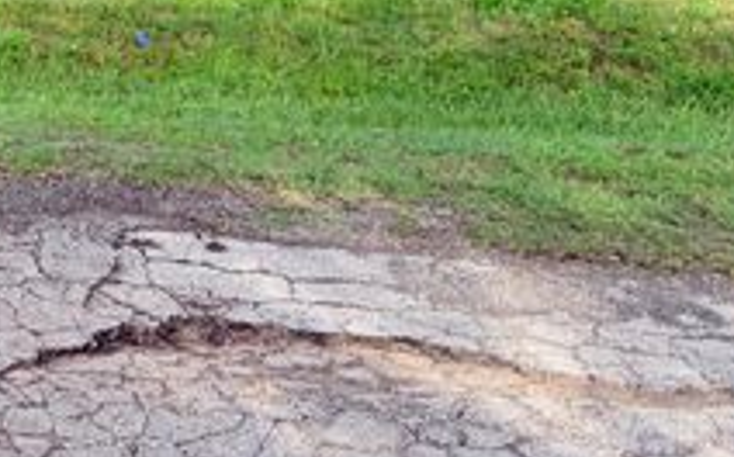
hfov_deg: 29.7
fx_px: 1199
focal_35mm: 60
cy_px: -95
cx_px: -121
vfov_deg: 20.2
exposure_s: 1/1106
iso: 100
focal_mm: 6.76
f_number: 1.78
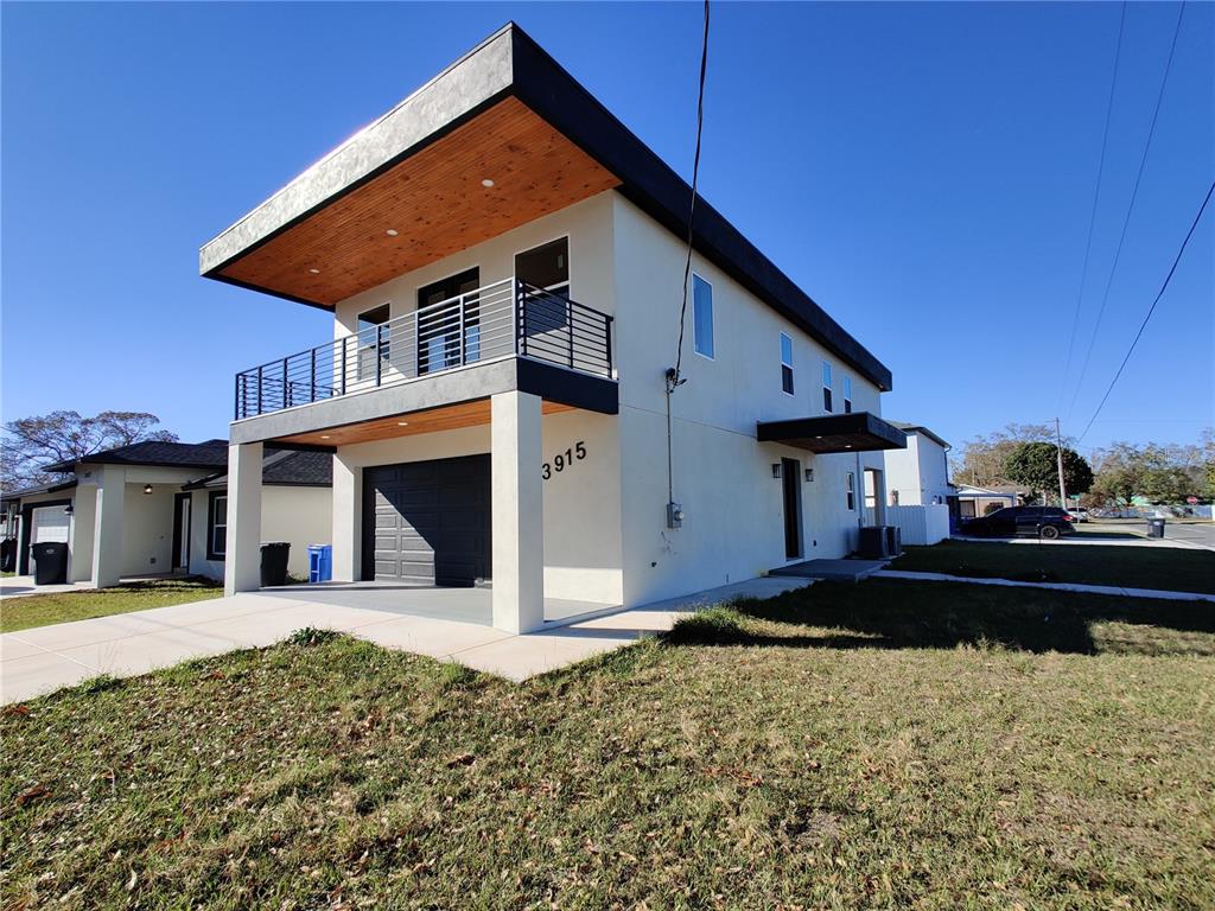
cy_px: 456
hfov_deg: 106.2
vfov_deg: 89.9
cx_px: 608
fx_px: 456
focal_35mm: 13
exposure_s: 1/1147
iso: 125
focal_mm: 2.25
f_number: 2.2
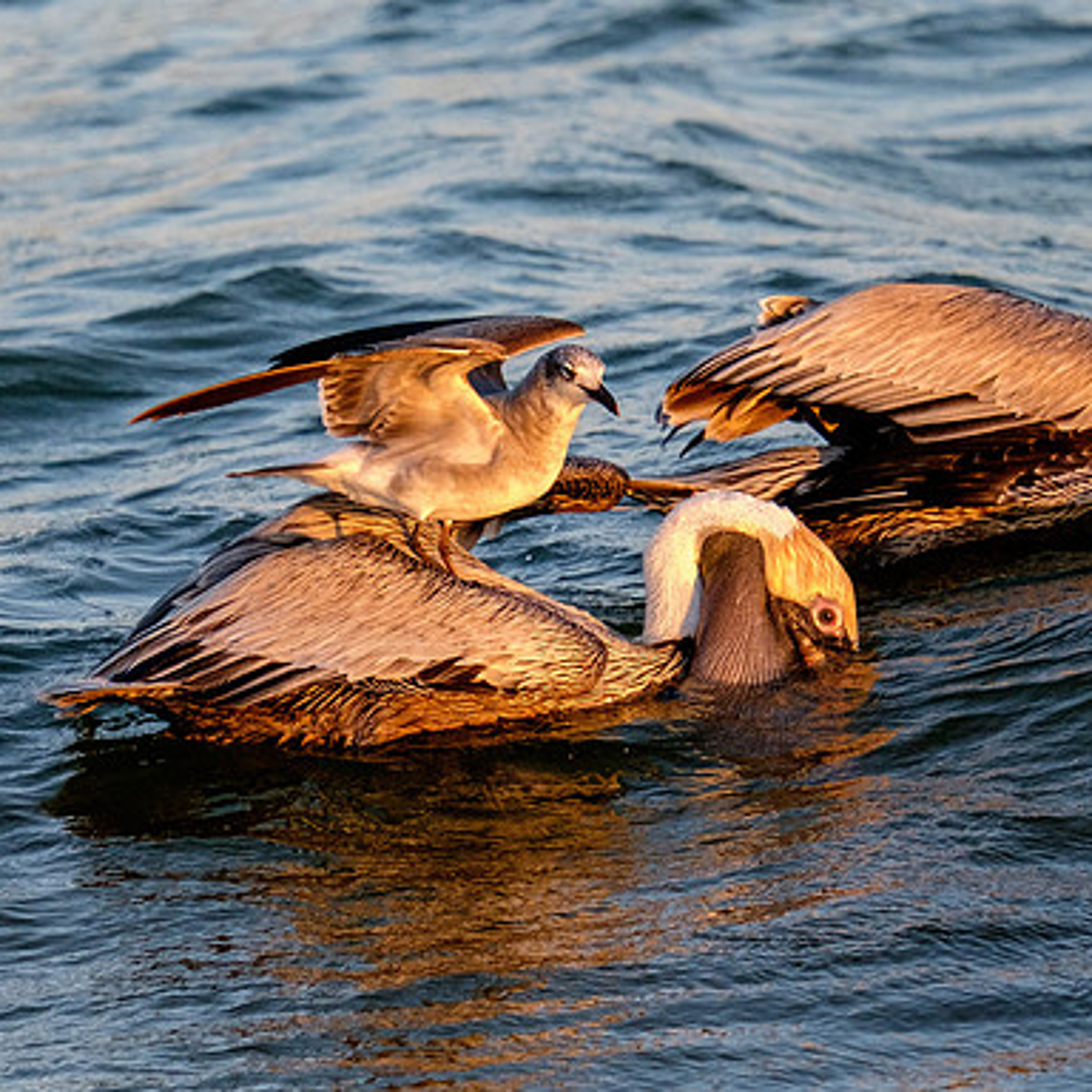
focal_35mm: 579
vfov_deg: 3.0
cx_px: 533
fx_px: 20665
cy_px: 606
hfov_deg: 3.0
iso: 800
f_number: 5.6
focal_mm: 200
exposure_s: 1/1000
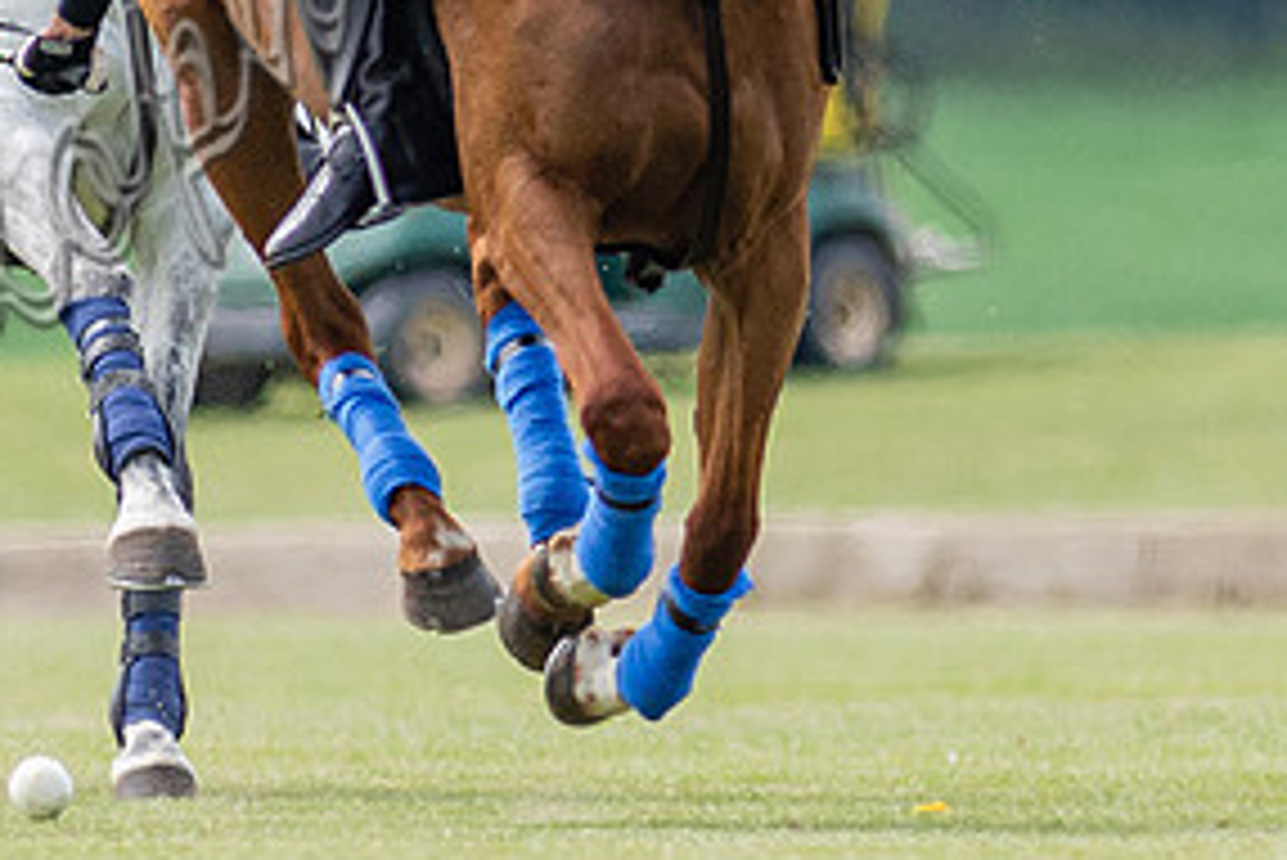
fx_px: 66704
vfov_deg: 0.7
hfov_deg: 1.1
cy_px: 72
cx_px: 595
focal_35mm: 1865
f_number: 3.2
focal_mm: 300
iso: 400
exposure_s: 1/3200
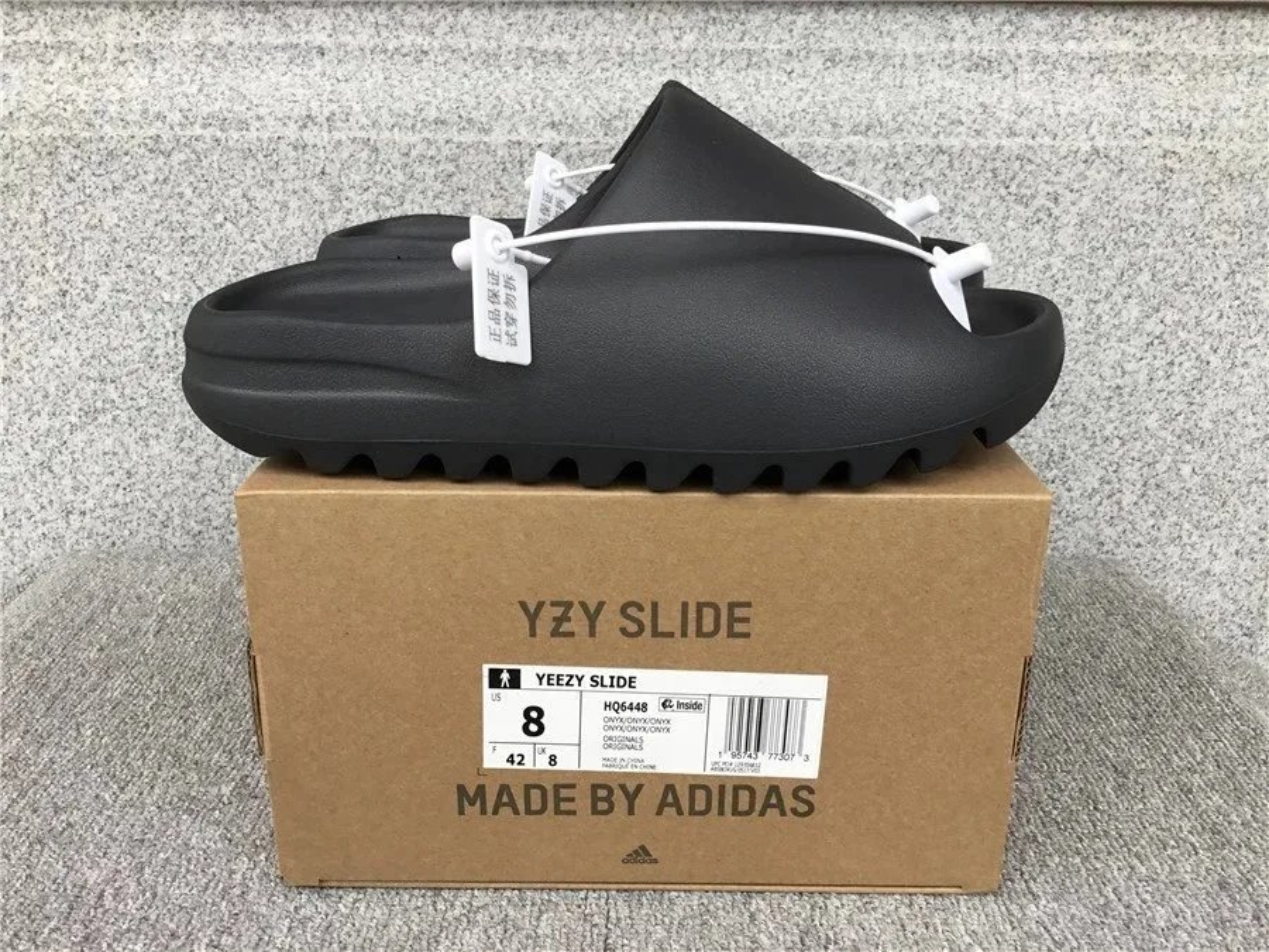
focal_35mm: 31
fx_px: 1136
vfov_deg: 45.4
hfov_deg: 58.4
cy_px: 476
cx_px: 634
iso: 25
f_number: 2.4
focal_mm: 3.3
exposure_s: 1/112
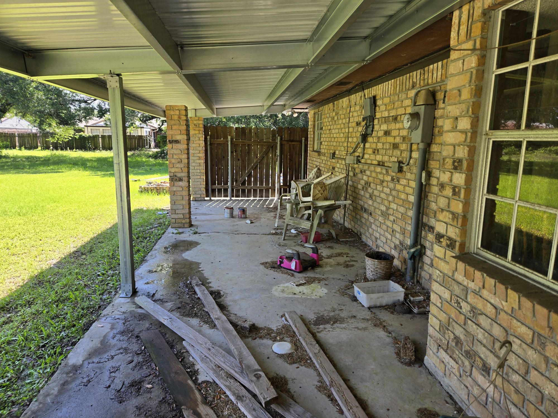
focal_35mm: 23
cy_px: 209
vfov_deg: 58.9
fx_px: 371
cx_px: 279
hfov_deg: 73.9
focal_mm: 5.4
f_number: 1.8
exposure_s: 1/237
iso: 25
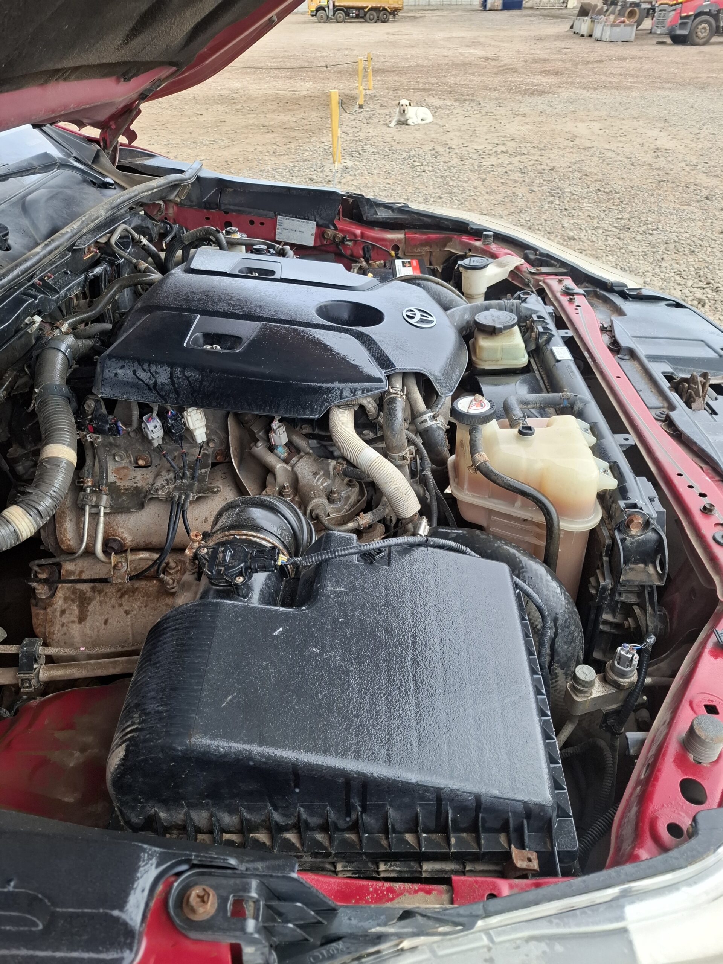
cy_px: 482
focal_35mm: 23
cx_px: 362
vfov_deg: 73.9
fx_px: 641
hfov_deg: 58.9
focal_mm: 5.54
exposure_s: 1/420
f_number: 1.8
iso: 50
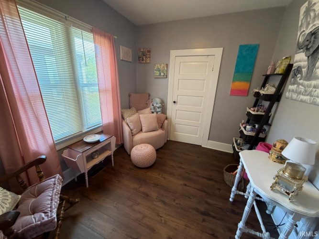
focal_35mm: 14
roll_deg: -1.5
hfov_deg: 102.1
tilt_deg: -17.4
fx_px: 129
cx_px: 160
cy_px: 120
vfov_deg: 85.7
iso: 320
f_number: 2.2
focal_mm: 2.22
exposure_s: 1/60
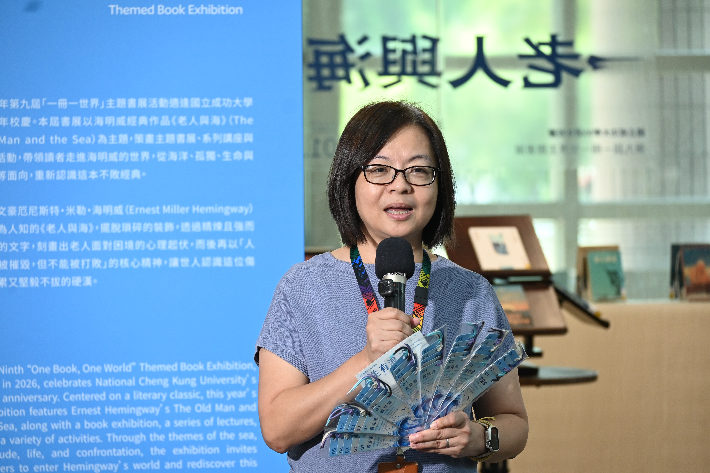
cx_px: 355
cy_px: 236
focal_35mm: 180
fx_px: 3550
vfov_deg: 7.6
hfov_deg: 11.4
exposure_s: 1/125
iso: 900
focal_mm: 120
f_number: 5.3
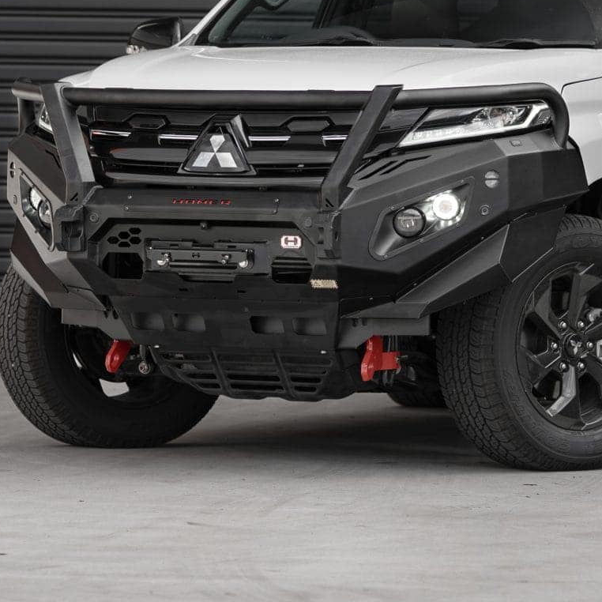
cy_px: 167
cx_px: 456
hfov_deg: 9.6
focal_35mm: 182
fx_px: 3581
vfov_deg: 9.6
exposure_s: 1/160
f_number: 3.5
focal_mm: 85
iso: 200
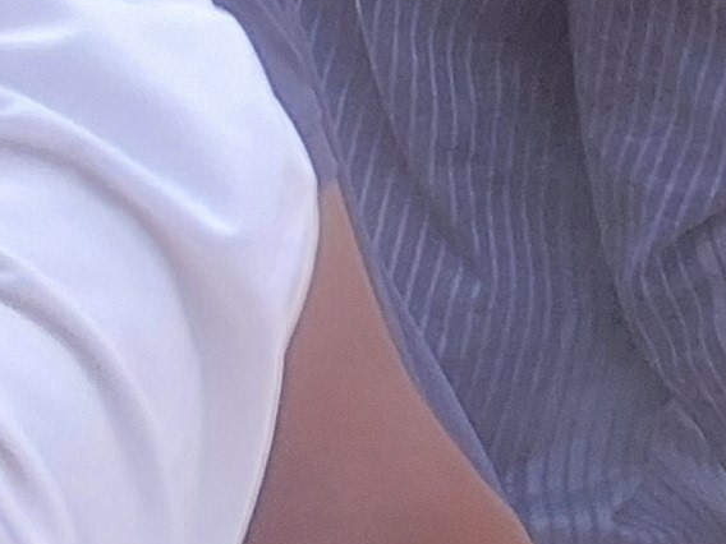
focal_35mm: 162
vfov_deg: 9.1
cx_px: 2004
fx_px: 3398
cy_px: 456
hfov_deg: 9.9
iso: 25
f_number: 1.8
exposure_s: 1/144
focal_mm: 5.06
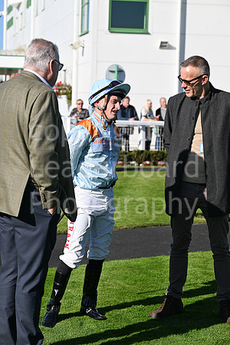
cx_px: 115
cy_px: 172
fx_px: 882
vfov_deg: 22.1
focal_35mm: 92
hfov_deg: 14.9
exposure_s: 1/3200
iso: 400
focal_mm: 92
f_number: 5.6
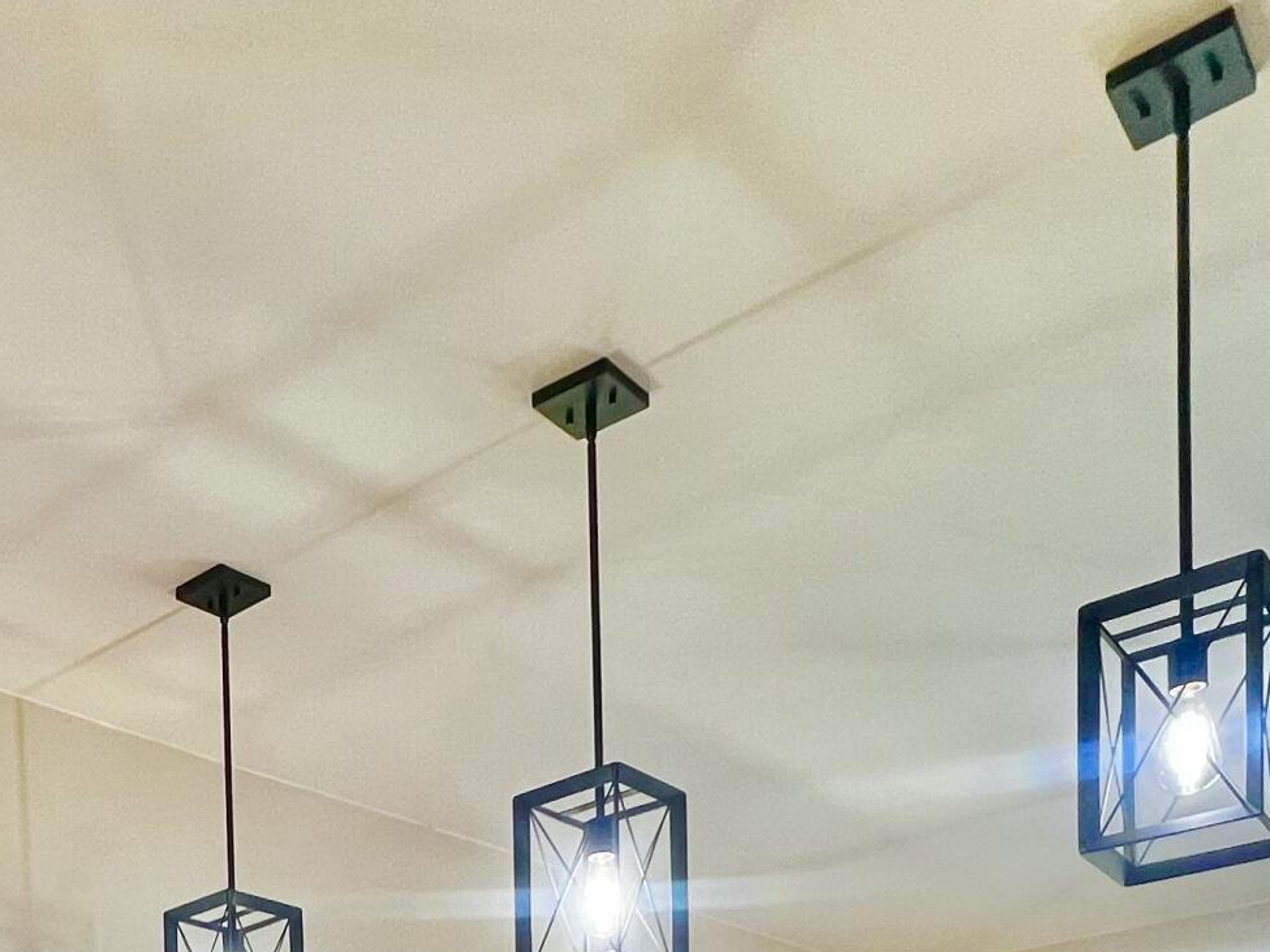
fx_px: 1467
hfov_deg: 45.1
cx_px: 306
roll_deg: +2.3
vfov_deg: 26.2
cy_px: 1434
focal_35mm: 40
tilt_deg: -3.5
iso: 160
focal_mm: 1.57
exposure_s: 1/120
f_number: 1.8
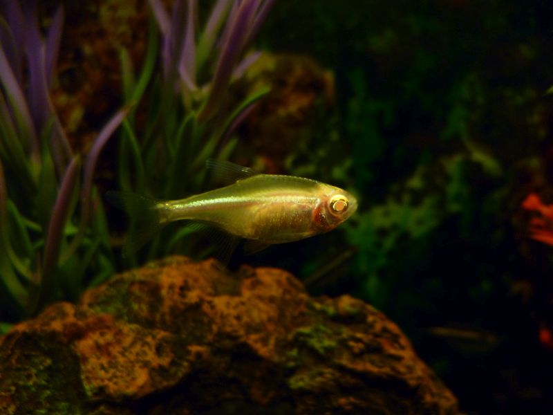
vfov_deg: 49.7
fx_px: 447
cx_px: 276
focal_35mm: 28
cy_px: 208
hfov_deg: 63.4
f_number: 2.8
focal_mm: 5
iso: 250
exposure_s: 1/30
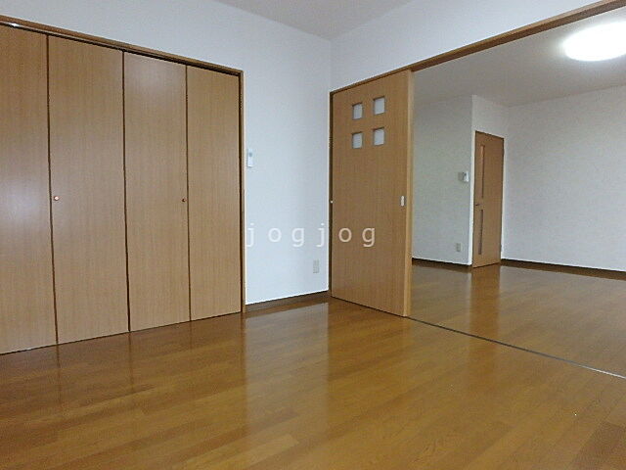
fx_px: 380
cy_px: 235
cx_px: 313
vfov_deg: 63.4
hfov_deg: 79.0
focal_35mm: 21
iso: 500
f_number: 6
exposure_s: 1/30
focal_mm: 3.7
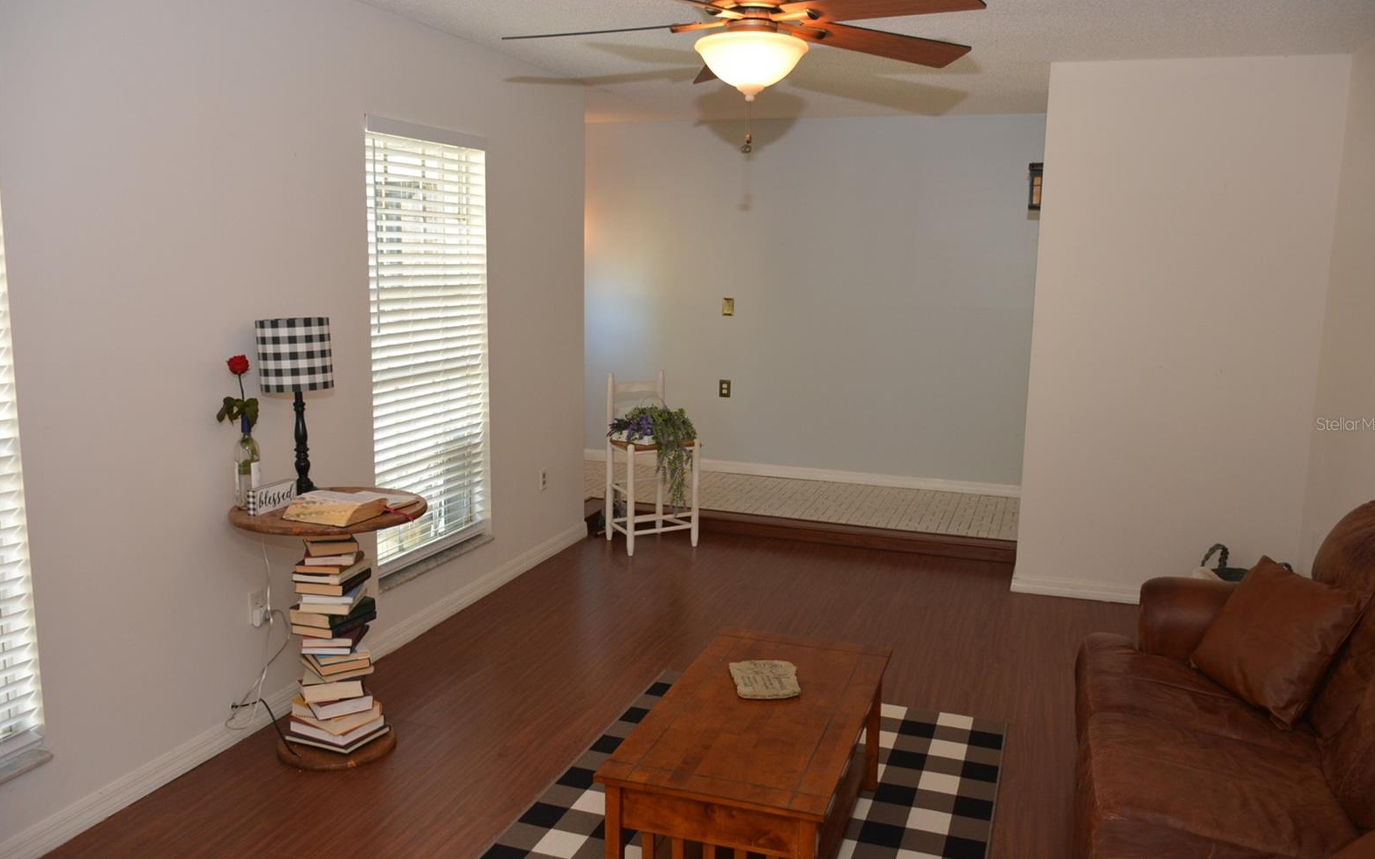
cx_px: 695
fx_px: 1049
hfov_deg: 66.5
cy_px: 423
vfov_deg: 44.5
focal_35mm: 28
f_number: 4
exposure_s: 1/60
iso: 720
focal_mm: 18
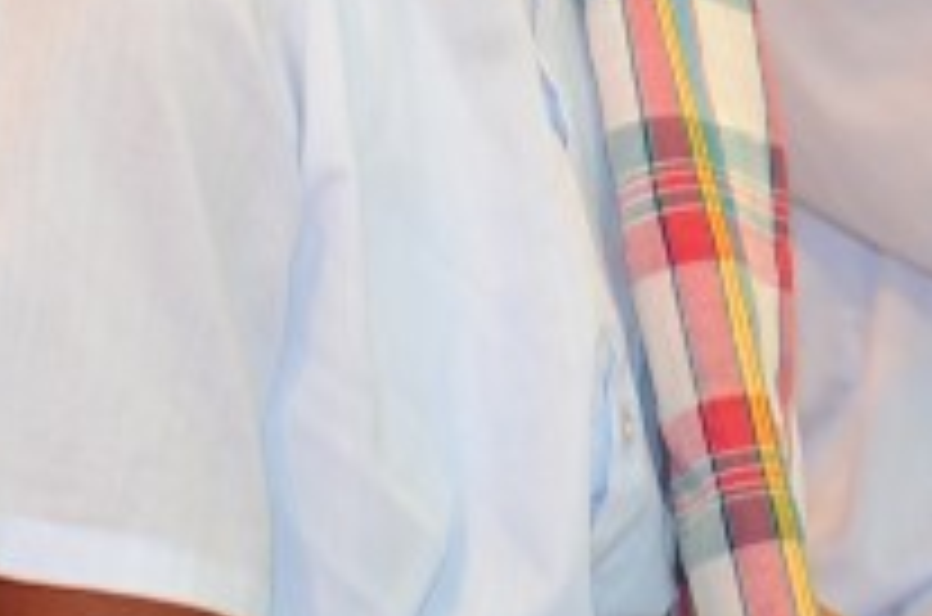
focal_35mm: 391
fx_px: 10099
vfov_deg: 3.5
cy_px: -63
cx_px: 1459
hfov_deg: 5.2
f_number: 3.5
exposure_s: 1/80
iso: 800
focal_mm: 70
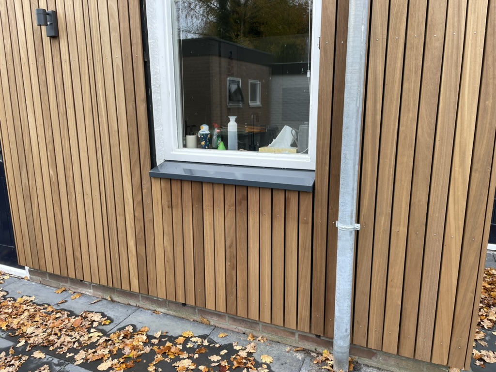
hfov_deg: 67.3
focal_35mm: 26
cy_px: 186
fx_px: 373
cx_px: 248
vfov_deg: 53.1
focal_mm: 4.2
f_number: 1.6
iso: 32
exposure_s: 1/128
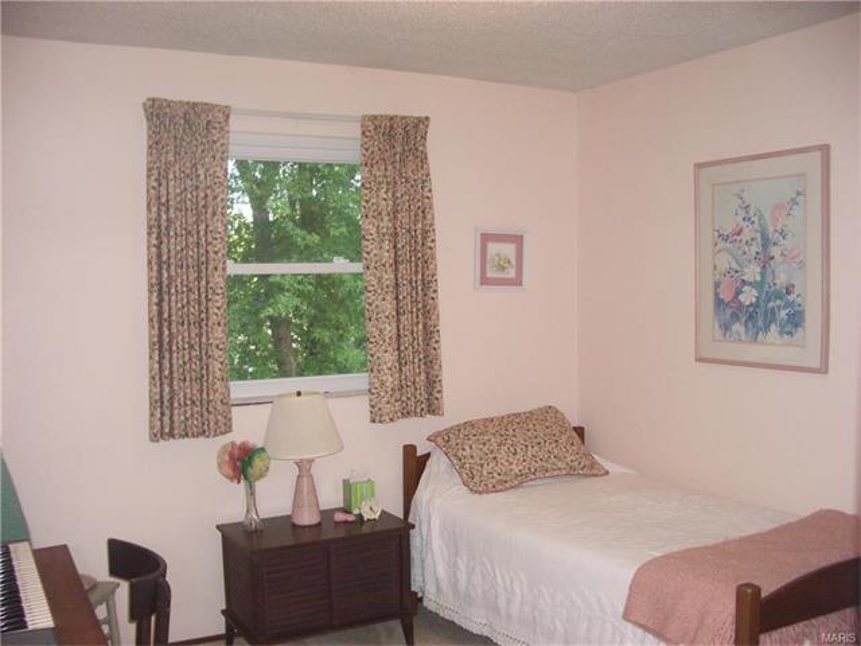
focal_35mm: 35
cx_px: 430
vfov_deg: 40.7
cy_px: 323
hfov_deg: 52.6
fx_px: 871
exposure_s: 1/60
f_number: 2.6
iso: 200
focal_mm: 5.8
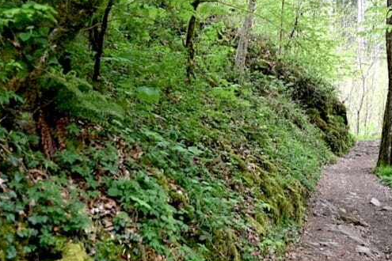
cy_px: 108
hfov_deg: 31.9
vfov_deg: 21.9
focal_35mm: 62
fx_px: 675
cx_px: 282
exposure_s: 1/160
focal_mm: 30
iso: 400
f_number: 4
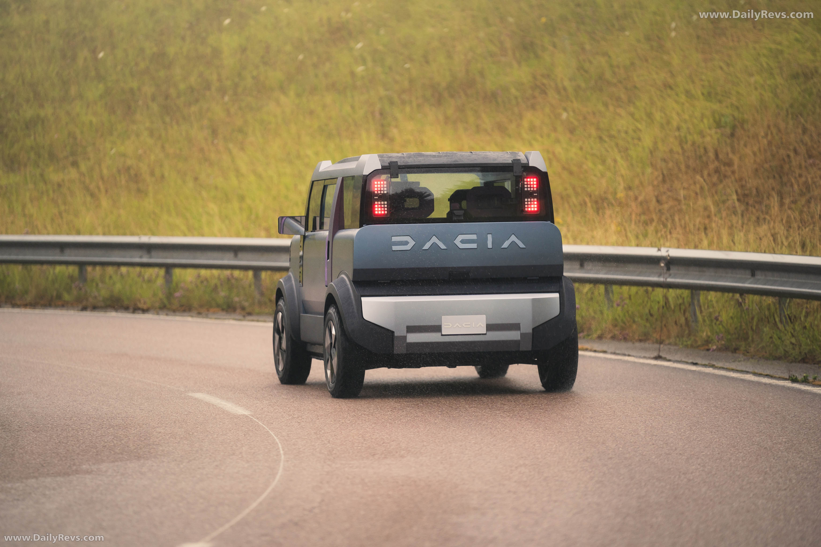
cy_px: 274
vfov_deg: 6.9
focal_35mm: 200
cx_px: 410
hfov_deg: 10.3
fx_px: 4561
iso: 400
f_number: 2.8
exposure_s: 1/250
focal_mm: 200
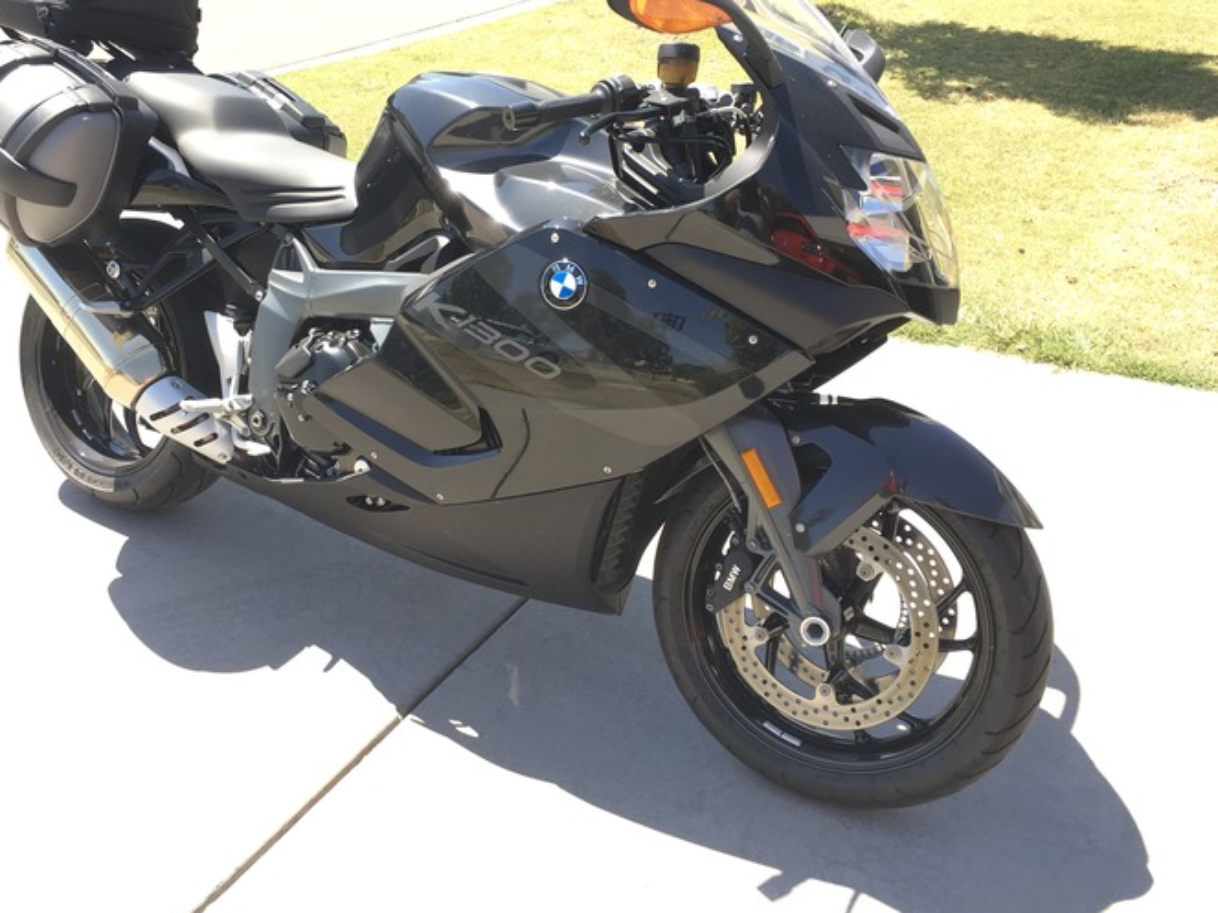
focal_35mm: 35
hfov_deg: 52.3
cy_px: 371
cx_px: 492
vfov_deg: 40.5
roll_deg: +0.4
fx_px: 1231
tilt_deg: -24.9
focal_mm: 4.15
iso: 25
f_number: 2.2
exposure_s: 1/349
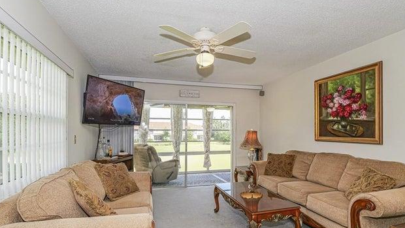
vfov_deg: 60.8
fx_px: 193
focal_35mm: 18
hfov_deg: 92.7
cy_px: 129
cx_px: 204
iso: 250
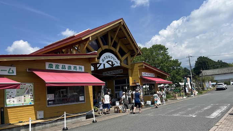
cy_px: 76
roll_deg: +4.3
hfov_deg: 66.0
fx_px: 179
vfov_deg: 40.1
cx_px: 115
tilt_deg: +5.8
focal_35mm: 29
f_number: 1.6
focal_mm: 5.1
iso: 50
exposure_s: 1/3623
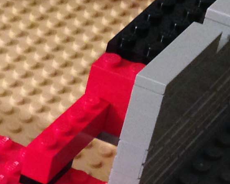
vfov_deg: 8.0
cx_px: -266
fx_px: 1287
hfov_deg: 9.4
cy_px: 311
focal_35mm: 189
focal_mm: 4.12
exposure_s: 1/20
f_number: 2.4
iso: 200
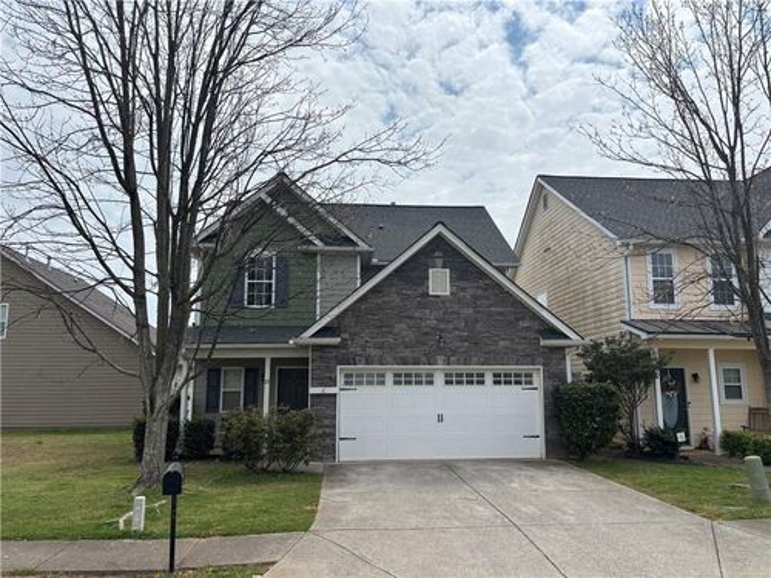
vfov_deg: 53.1
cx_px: 386
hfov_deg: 67.3
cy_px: 289
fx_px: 579
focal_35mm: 26
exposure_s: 1/7692
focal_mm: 5.96
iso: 50
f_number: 1.6
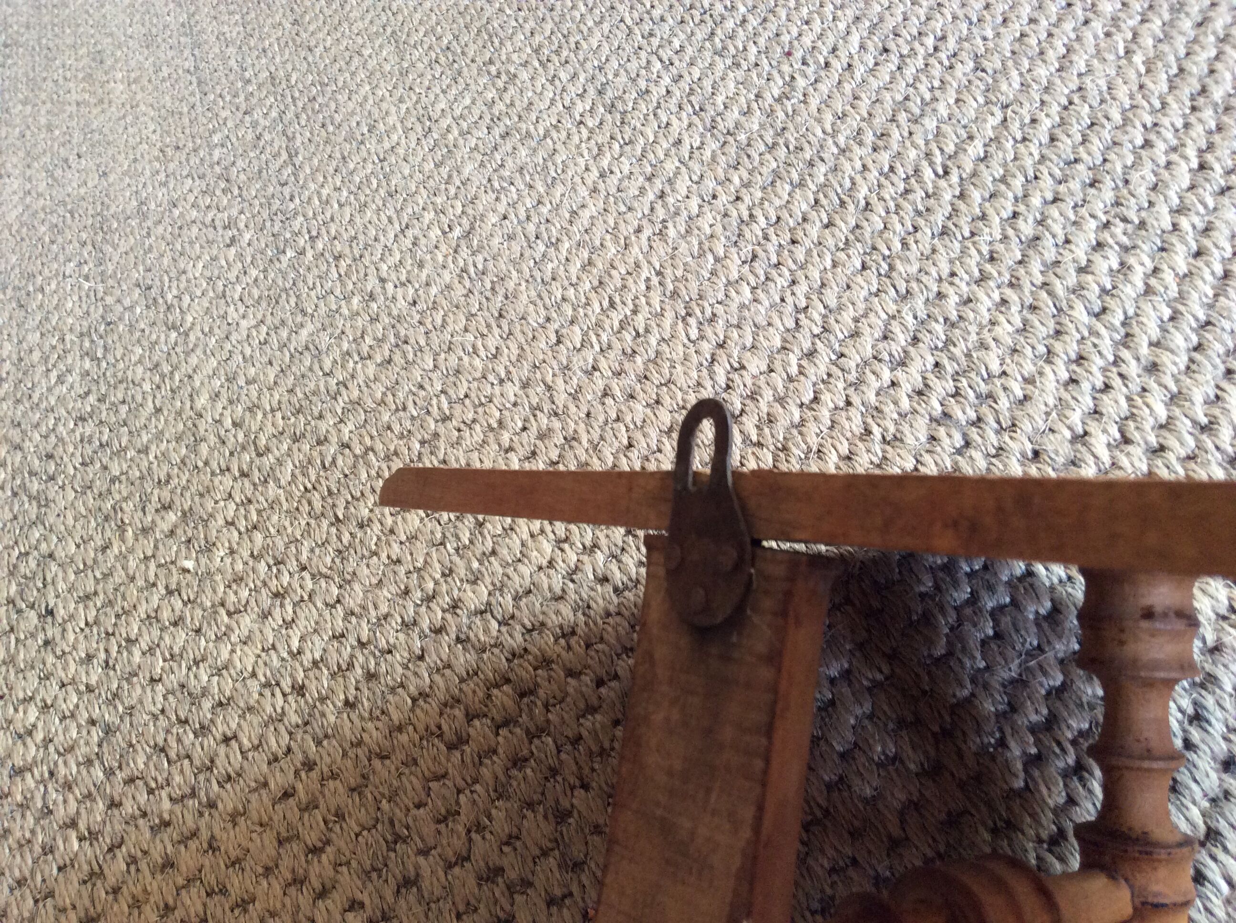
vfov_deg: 44.1
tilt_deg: -49.9
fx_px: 1141
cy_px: 462
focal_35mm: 32
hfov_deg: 56.9
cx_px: 618
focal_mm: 3.3
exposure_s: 1/25
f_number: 2.4
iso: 125
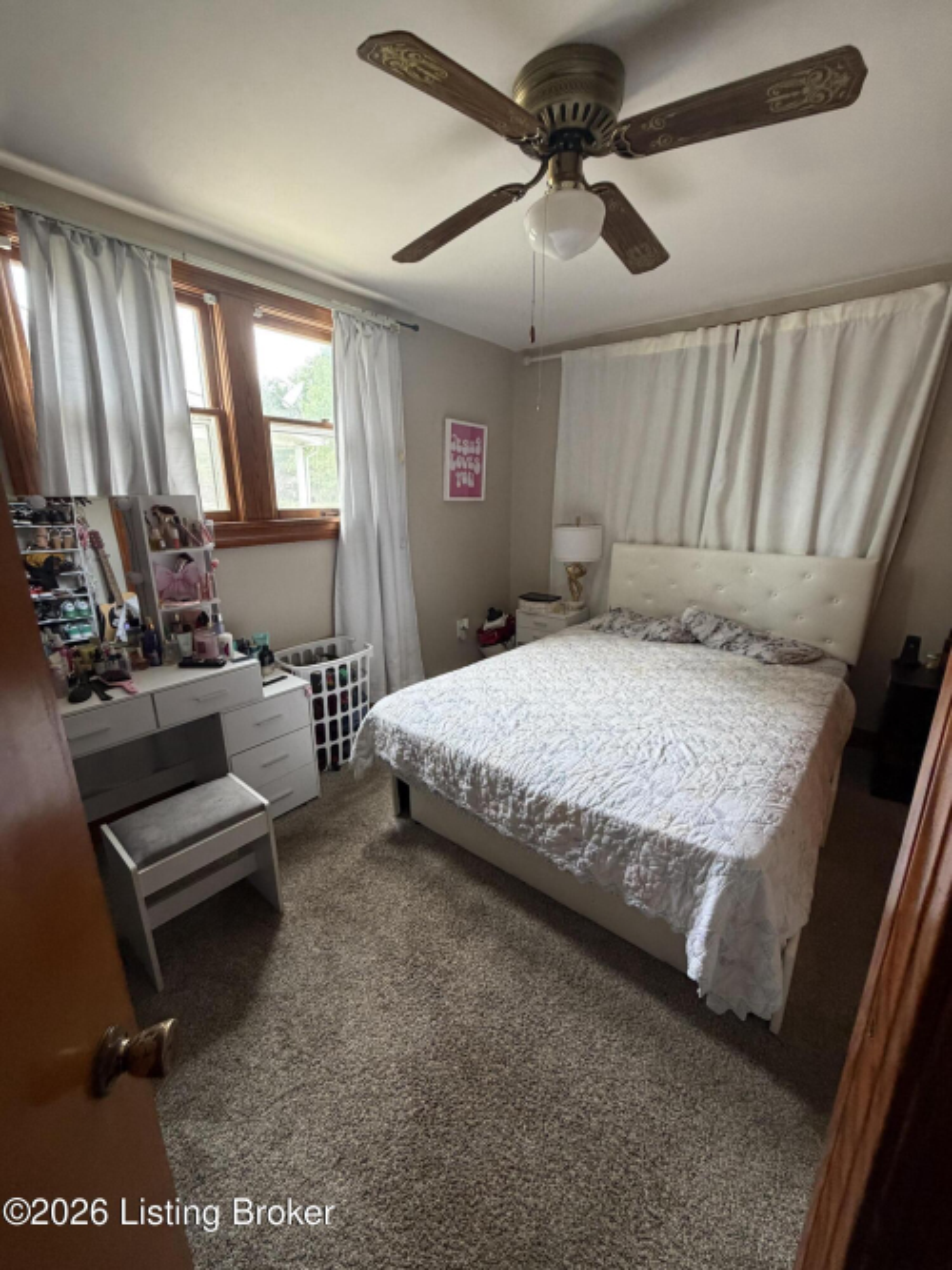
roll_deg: +1.0
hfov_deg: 85.7
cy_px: 635
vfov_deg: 102.1
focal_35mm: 14
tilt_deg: -15.7
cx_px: 476
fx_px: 514
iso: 320
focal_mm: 2.22
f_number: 2.2
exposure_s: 1/106
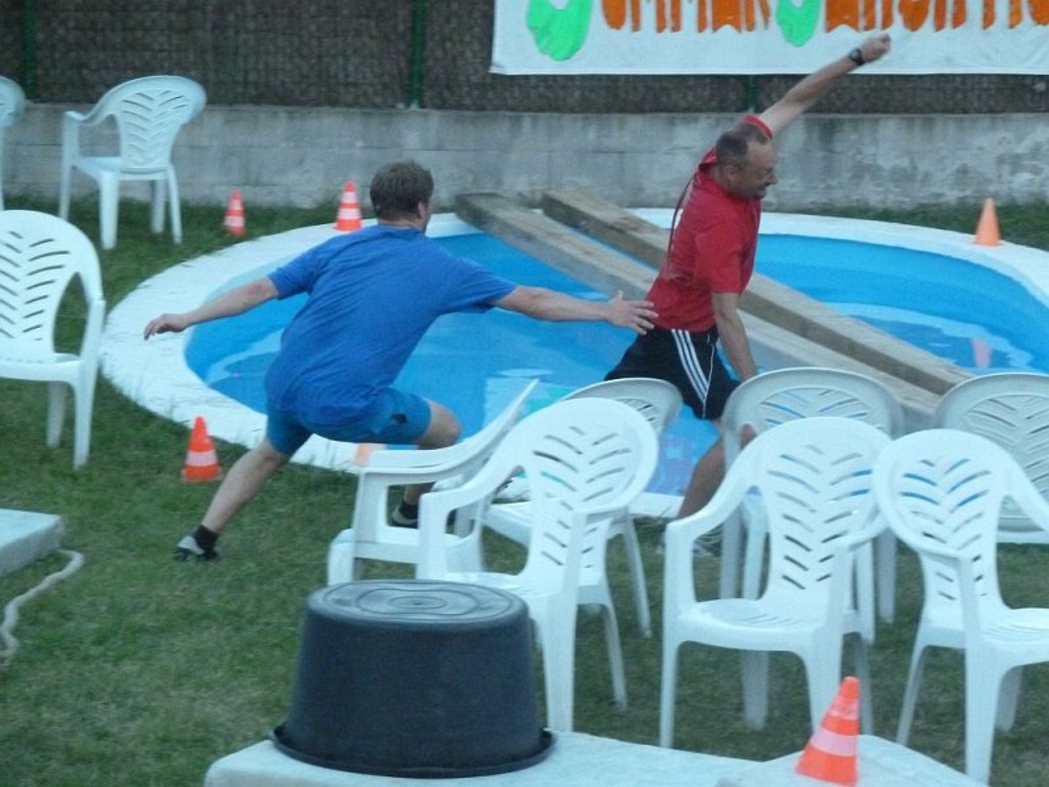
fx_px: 5121
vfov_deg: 8.8
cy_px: 394
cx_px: 524
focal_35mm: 169
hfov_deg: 11.7
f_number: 4.5
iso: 800
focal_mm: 27.8
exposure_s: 1/250
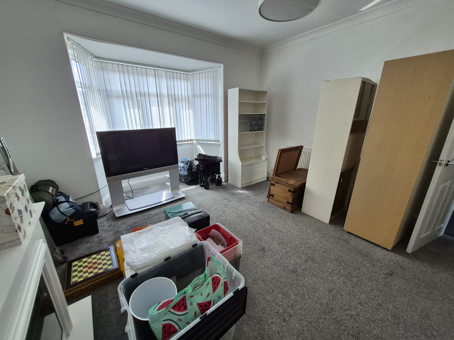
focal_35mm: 13
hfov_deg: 106.2
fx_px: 170
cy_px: 170
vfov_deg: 89.9
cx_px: 227
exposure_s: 1/100
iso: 160
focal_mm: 1.74
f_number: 2.2
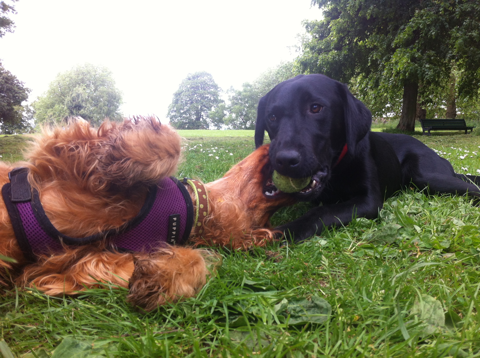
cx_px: 240
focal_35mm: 35
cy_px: 179
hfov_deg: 52.7
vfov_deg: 40.6
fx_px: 485
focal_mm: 3.85
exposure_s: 1/222
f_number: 2.8
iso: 80
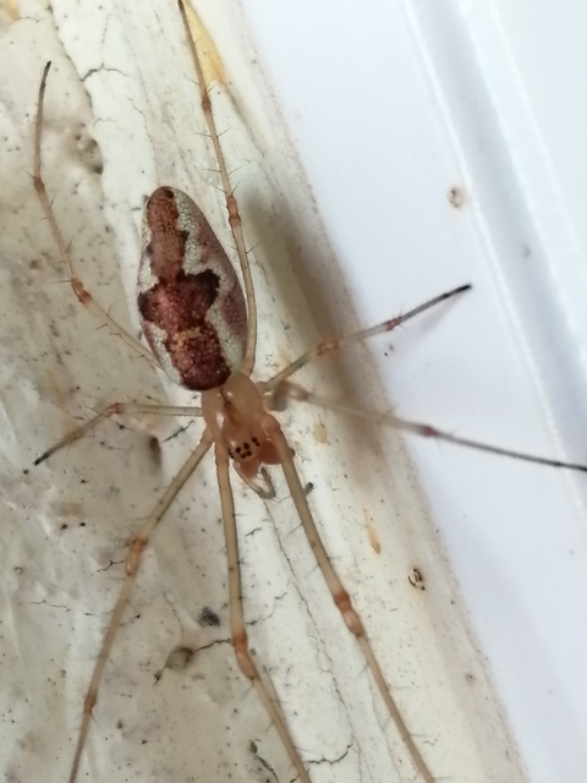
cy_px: 392
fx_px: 2329
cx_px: 294
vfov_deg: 19.1
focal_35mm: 103
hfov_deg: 14.4
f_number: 1.8
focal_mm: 3.46
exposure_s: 1/30
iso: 80
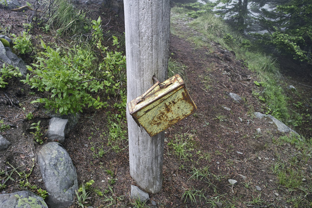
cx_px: 156
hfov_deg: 65.5
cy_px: 104
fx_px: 243
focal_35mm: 28
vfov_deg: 46.4
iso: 100
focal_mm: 16.6
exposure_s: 1/30
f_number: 4
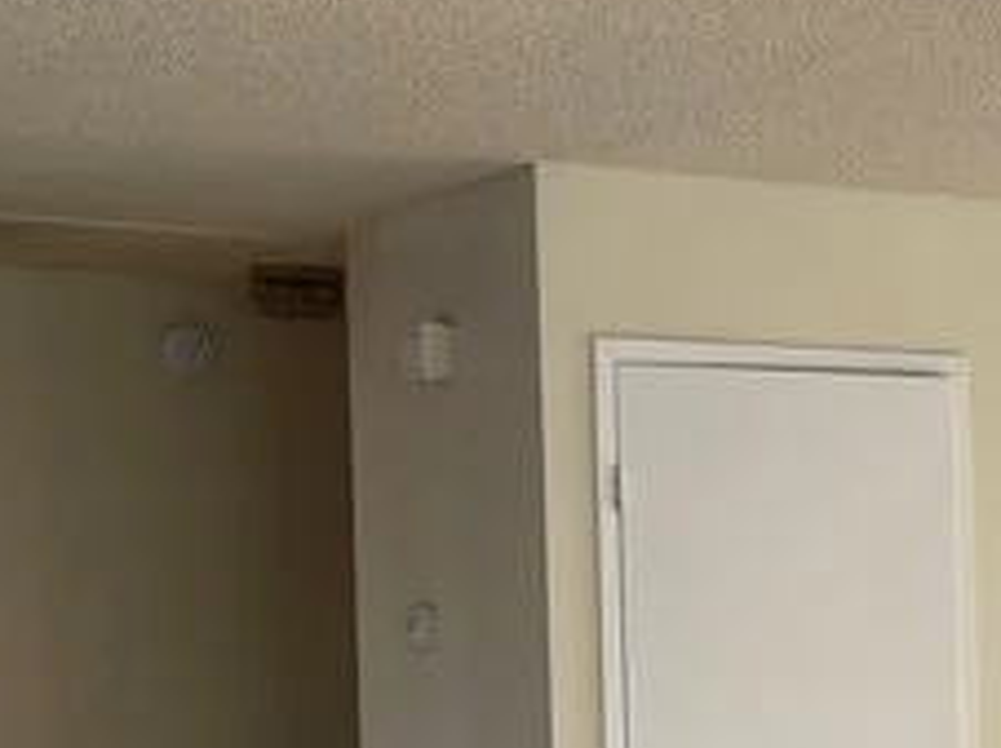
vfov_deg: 12.2
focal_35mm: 118
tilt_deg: -4.7
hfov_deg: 15.1
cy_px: 925
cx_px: 1612
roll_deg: +0.3
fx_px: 3409
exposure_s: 1/131
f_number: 1.6
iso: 32
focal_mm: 5.1
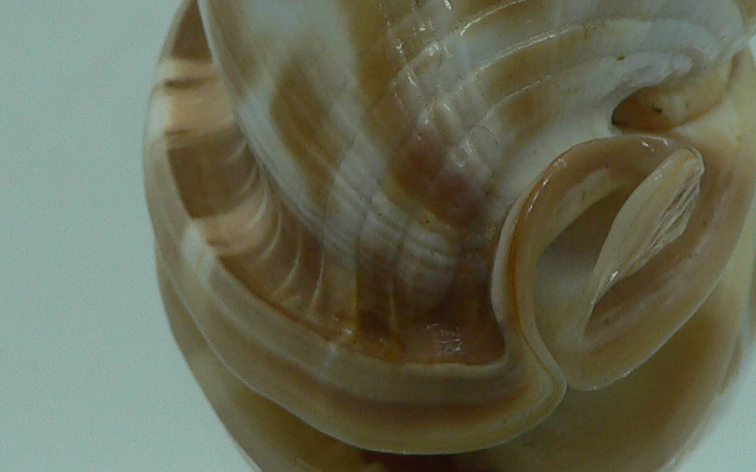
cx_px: 501
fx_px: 1936
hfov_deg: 22.0
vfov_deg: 13.7
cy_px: 26
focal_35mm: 94
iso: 80
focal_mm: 4.6
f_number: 2.8
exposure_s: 1/60
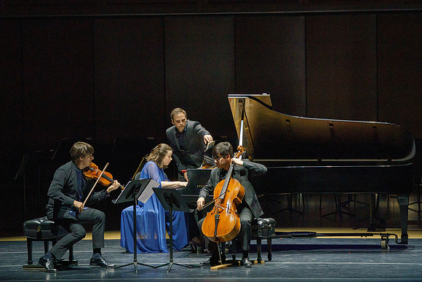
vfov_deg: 6.1
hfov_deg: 9.1
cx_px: 203
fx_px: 2643
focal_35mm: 225
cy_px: 112
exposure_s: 1/250
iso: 4000
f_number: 7.1
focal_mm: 187
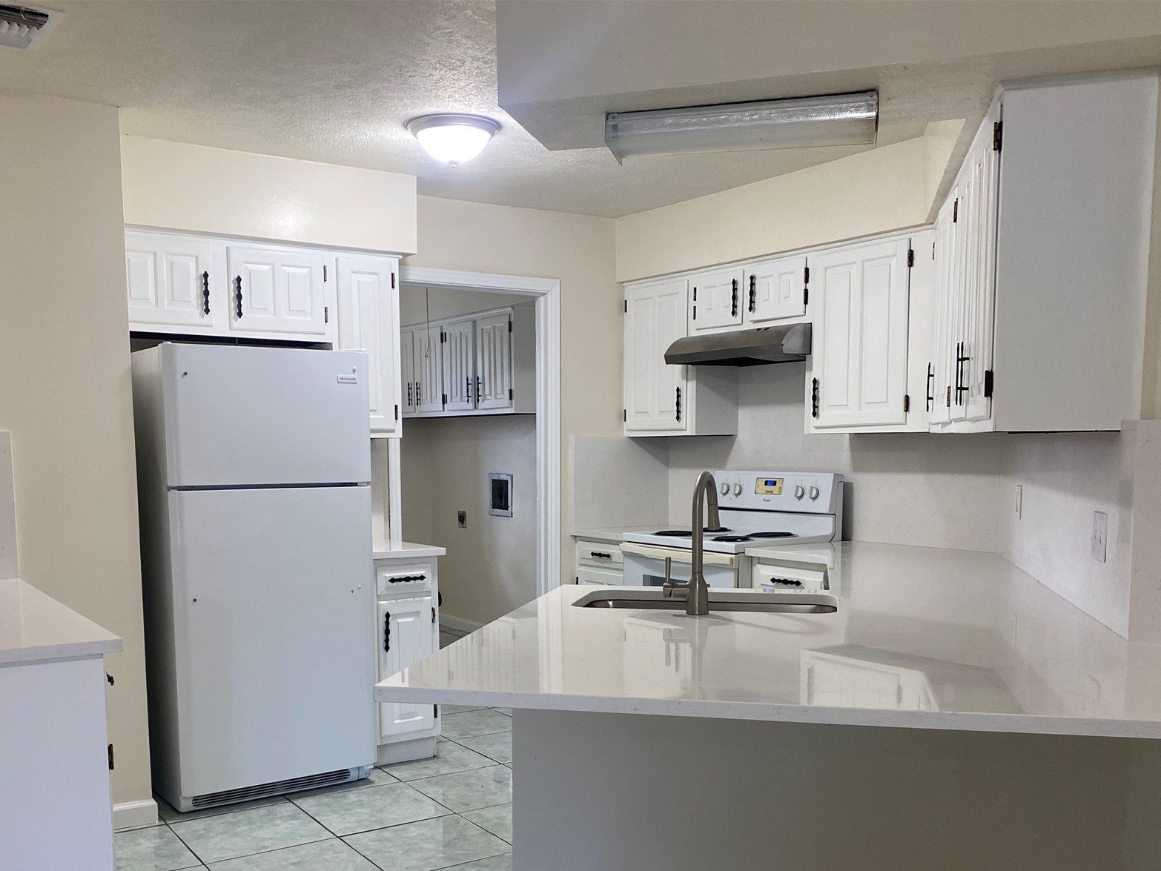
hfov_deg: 53.9
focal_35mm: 34
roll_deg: +0.2
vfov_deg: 41.4
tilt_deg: -7.9
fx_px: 1141
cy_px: 569
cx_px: 561
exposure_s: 1/120
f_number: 1.8
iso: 100
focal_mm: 4.25
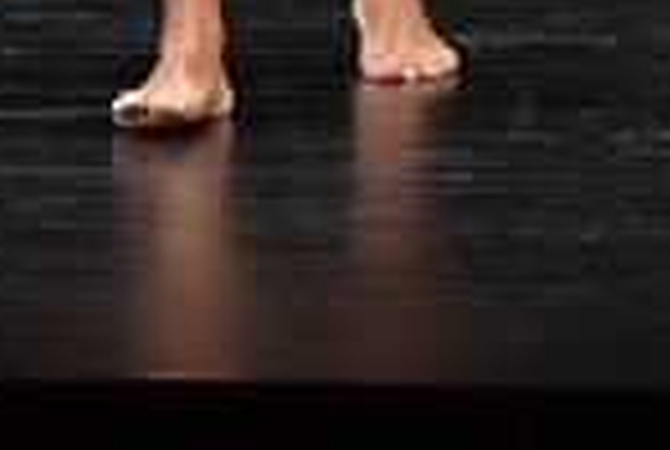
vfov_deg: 1.2
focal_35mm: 1167
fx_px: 21762
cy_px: -621
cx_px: 128
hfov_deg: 1.8
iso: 3200
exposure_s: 1/400
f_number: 5.6
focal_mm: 150
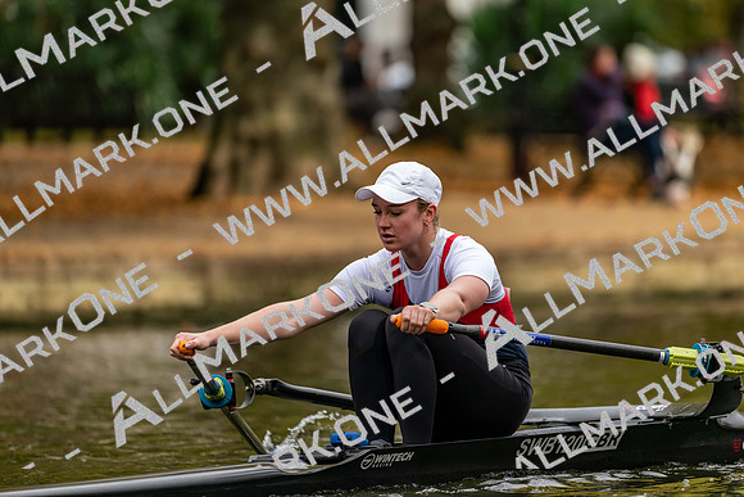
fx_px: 8268
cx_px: 372
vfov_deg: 3.4
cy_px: 248
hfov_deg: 5.2
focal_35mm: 400
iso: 1800
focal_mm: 400
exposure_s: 1/2500
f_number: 4.5
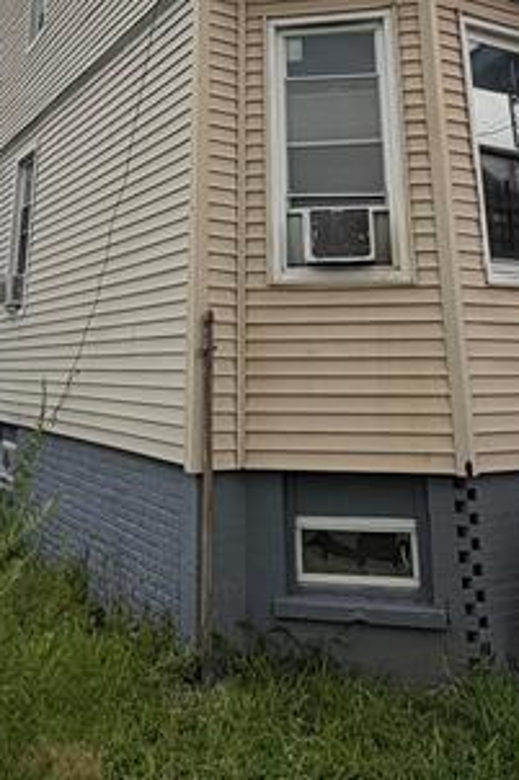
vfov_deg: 48.0
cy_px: 119
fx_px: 801
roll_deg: -0.4
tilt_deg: +16.0
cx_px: 225
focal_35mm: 37
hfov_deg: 35.8
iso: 50
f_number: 2.2
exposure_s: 1/502
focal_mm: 2.22
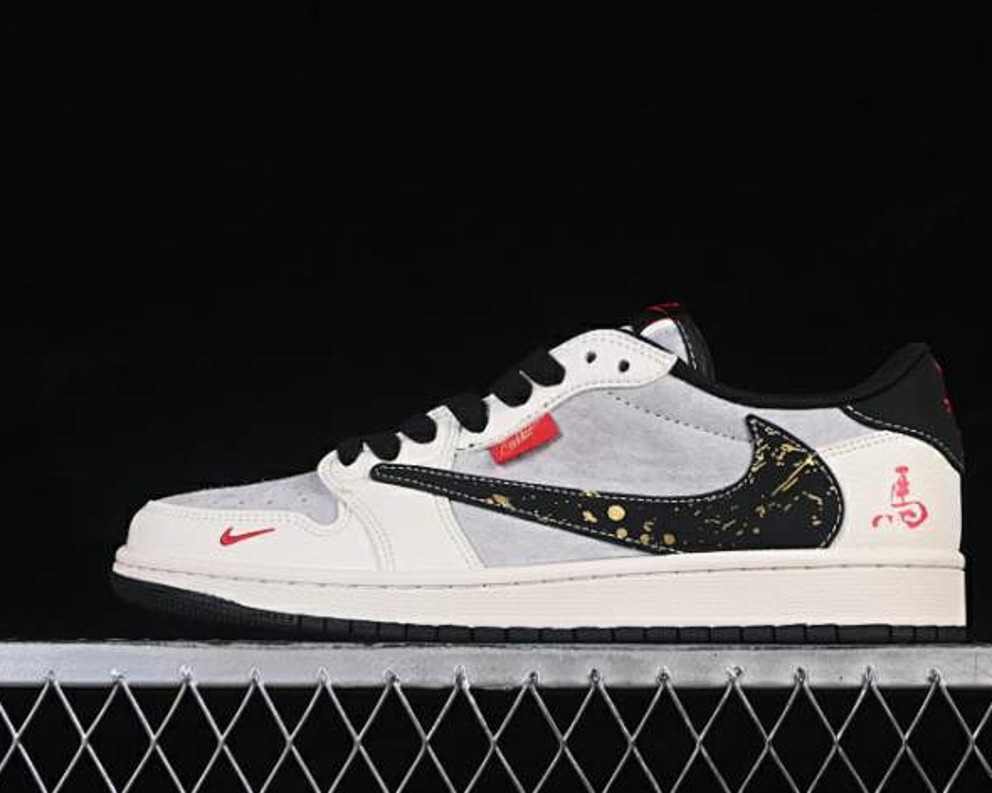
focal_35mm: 87
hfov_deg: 22.0
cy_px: 388
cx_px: 555
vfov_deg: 17.7
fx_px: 2554
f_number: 8
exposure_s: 1/80
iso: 160
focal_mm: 50
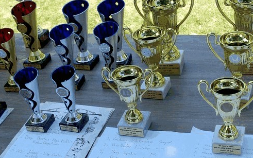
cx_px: 150
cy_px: 106
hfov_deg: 31.0
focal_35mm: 66
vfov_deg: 19.7
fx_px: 455
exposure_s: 1/125
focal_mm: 21.25
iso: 100
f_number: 6.7
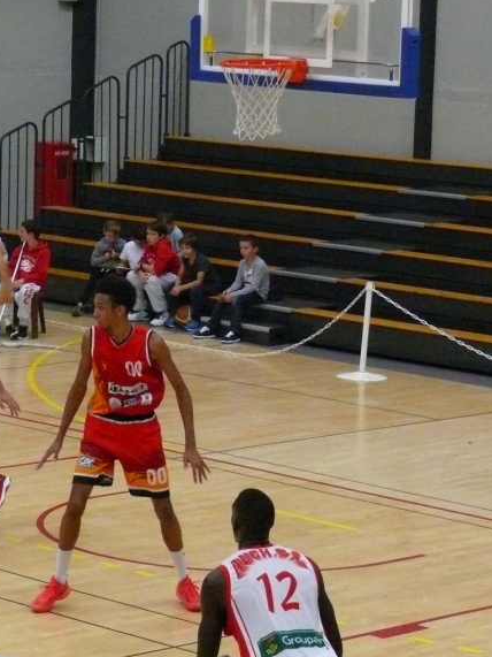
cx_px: 20
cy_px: 326
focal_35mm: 147
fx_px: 2787
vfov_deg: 13.4
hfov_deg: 10.0
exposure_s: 1/125
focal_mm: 17.4
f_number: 3.2
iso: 800
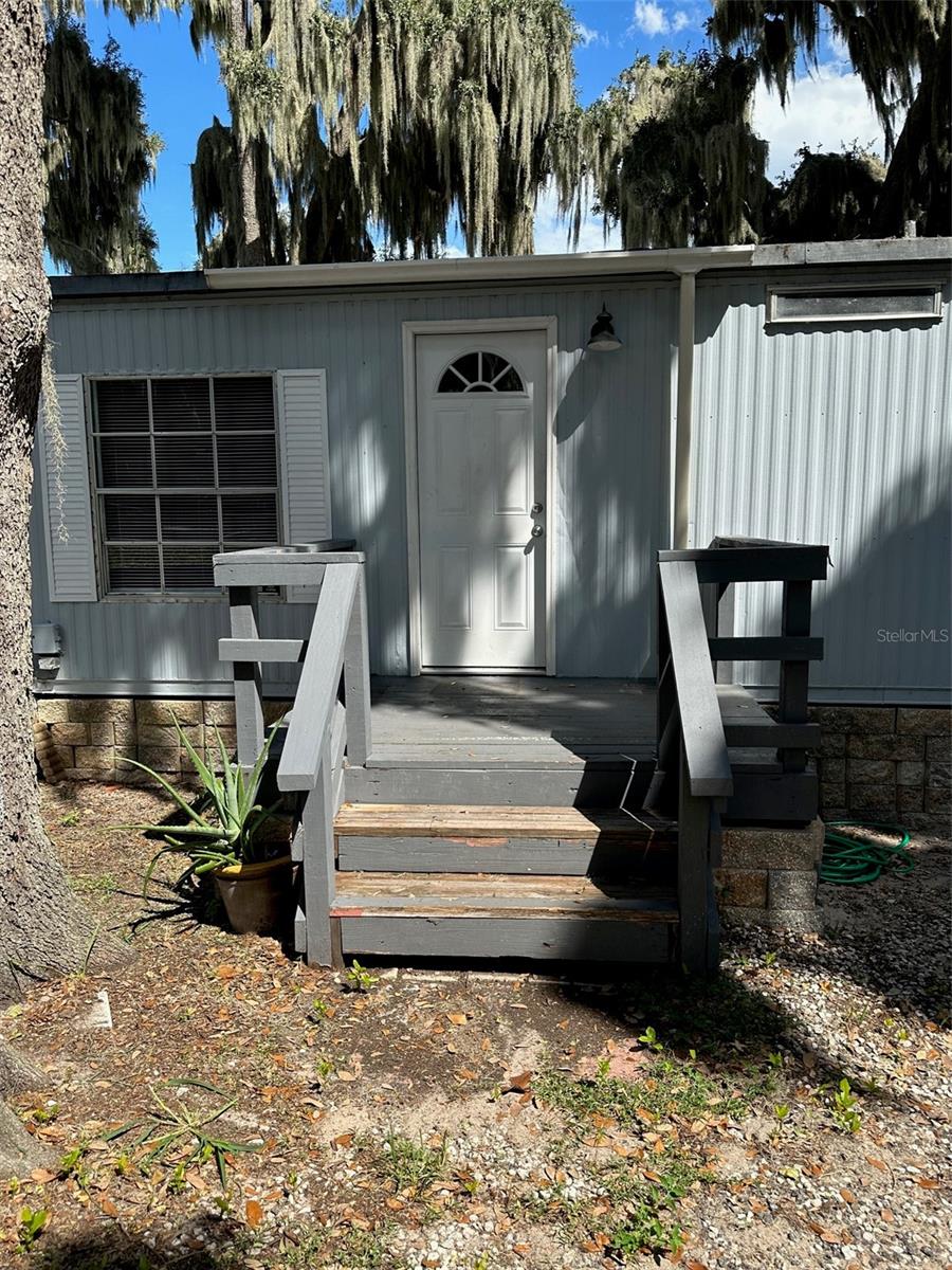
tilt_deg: -8.0
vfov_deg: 71.6
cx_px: 476
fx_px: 880
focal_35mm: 24
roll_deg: +0.7
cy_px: 635
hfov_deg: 56.8
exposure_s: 1/2809
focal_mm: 6.86
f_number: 1.78
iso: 80
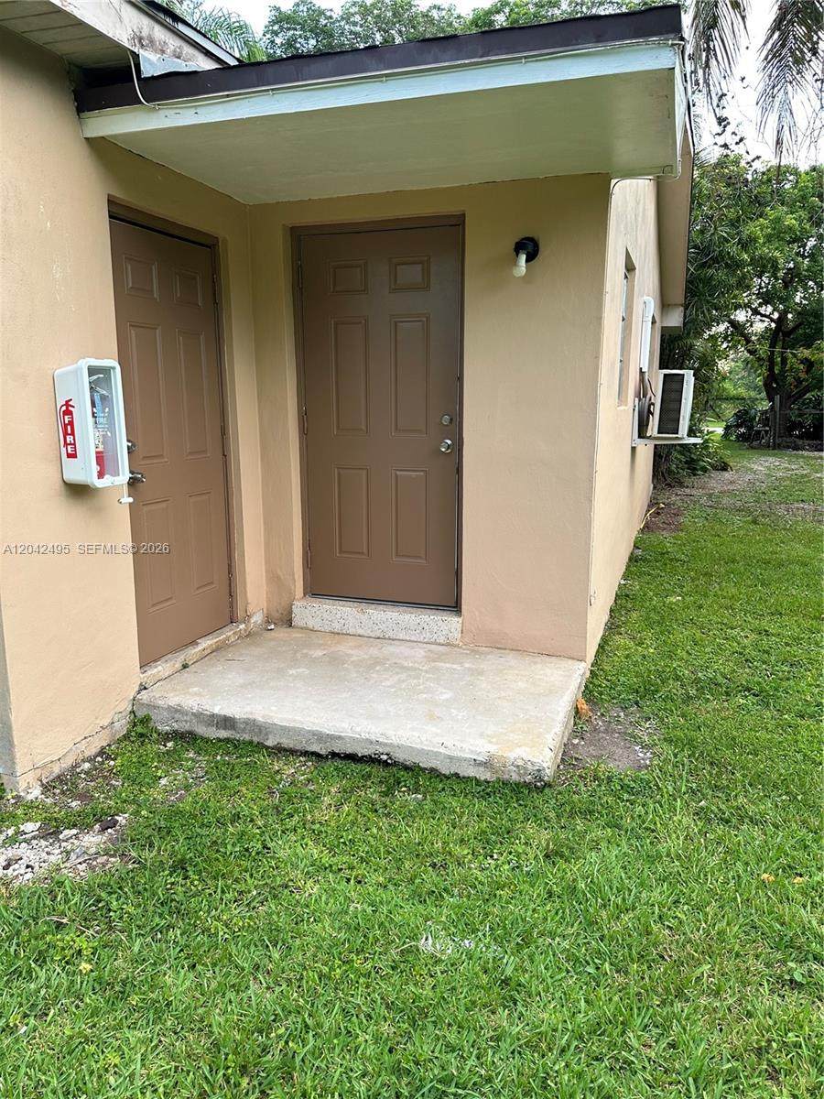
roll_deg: -1.2
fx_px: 762
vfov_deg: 71.6
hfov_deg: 56.8
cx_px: 412
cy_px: 550
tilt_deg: -10.2
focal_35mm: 24
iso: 100
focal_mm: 6.86
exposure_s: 1/121
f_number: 1.78
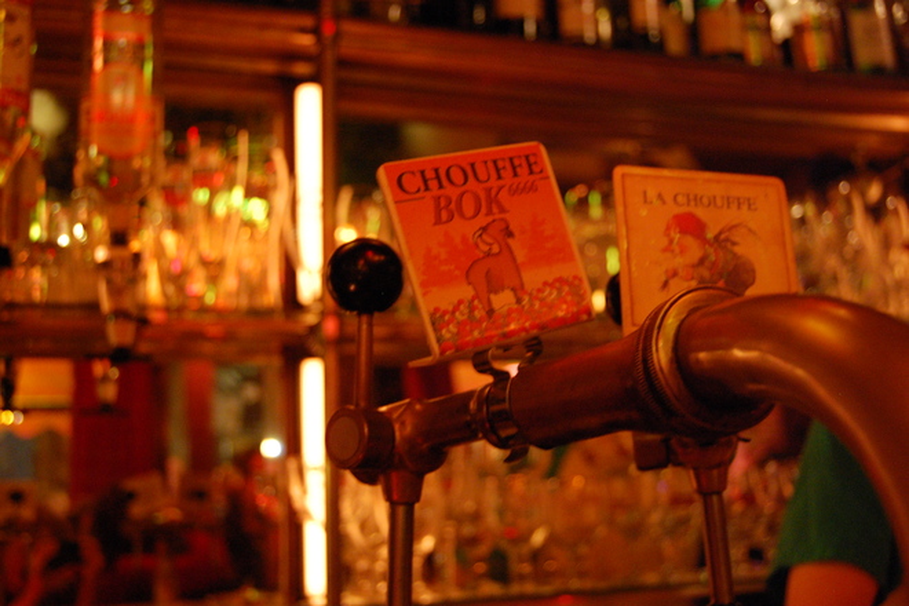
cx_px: 454
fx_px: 1136
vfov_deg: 29.9
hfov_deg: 43.6
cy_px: 303
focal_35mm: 45
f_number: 4.2
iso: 1600
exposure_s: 1/4
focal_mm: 30
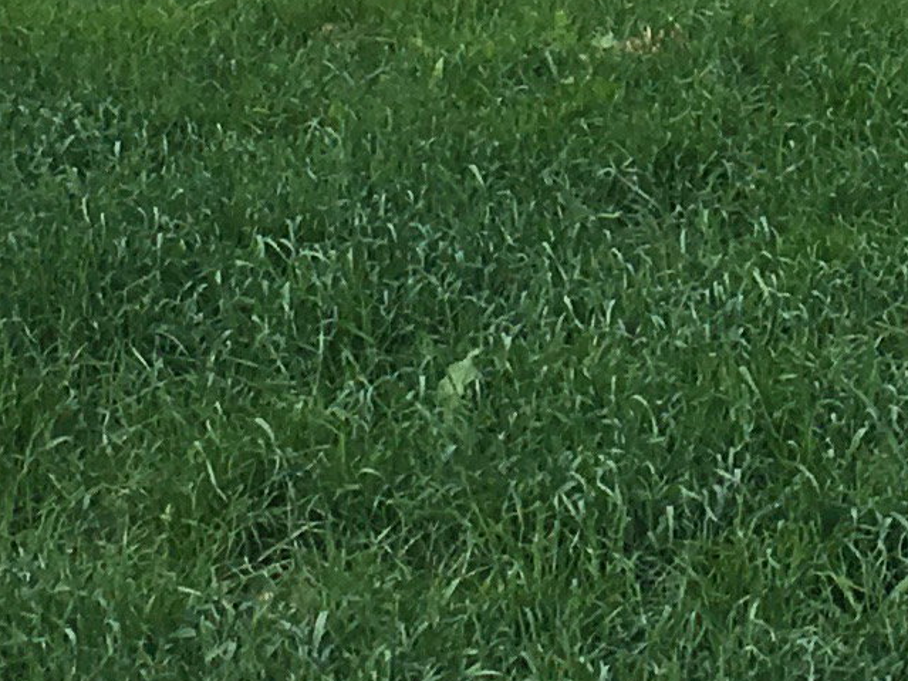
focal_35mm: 183
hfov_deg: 10.7
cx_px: 931
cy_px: -584
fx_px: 4799
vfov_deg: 7.8
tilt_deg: -2.1
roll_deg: -0.1
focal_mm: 4.15
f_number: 2.2
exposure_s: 1/1221
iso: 25
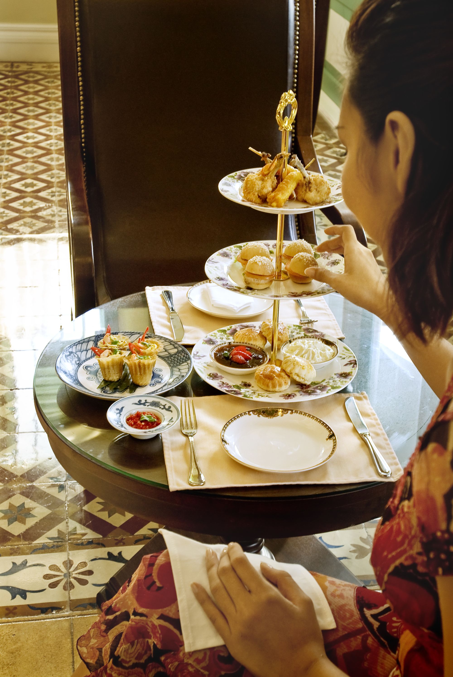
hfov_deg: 25.8
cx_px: 226
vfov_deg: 37.8
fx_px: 988
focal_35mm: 52
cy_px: 338
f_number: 8
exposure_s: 1/20
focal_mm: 35
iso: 250
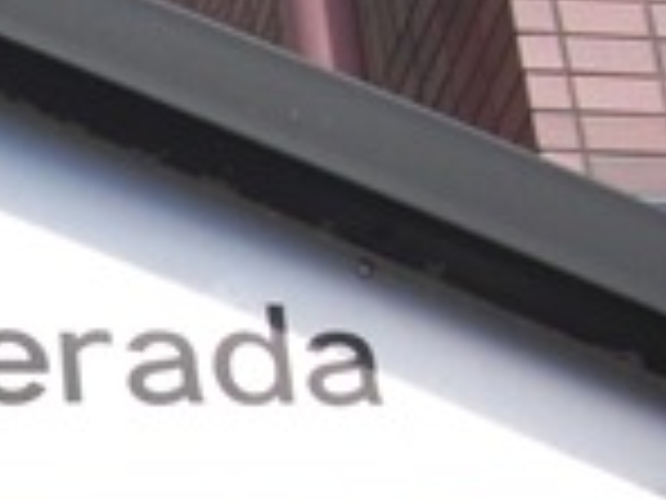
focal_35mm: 156
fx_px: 3001
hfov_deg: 12.0
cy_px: 541
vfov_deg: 9.4
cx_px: -378
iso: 50
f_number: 7.9
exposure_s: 1/200
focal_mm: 6.3
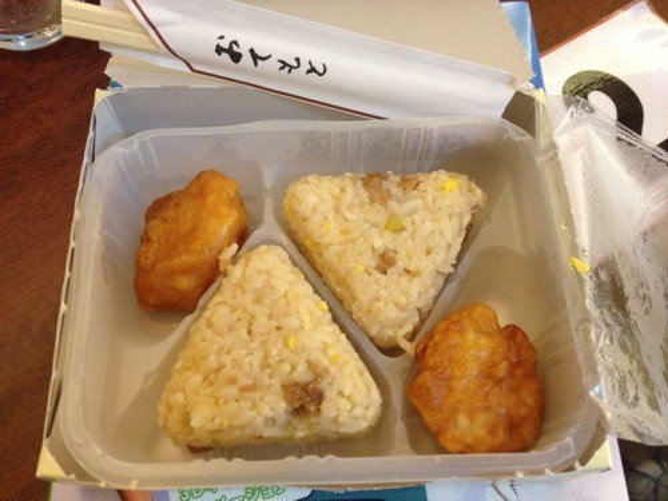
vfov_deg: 40.7
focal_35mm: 35
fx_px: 675
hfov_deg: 52.6
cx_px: 334
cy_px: 250
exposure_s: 1/20
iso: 250
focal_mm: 4.28
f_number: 2.4
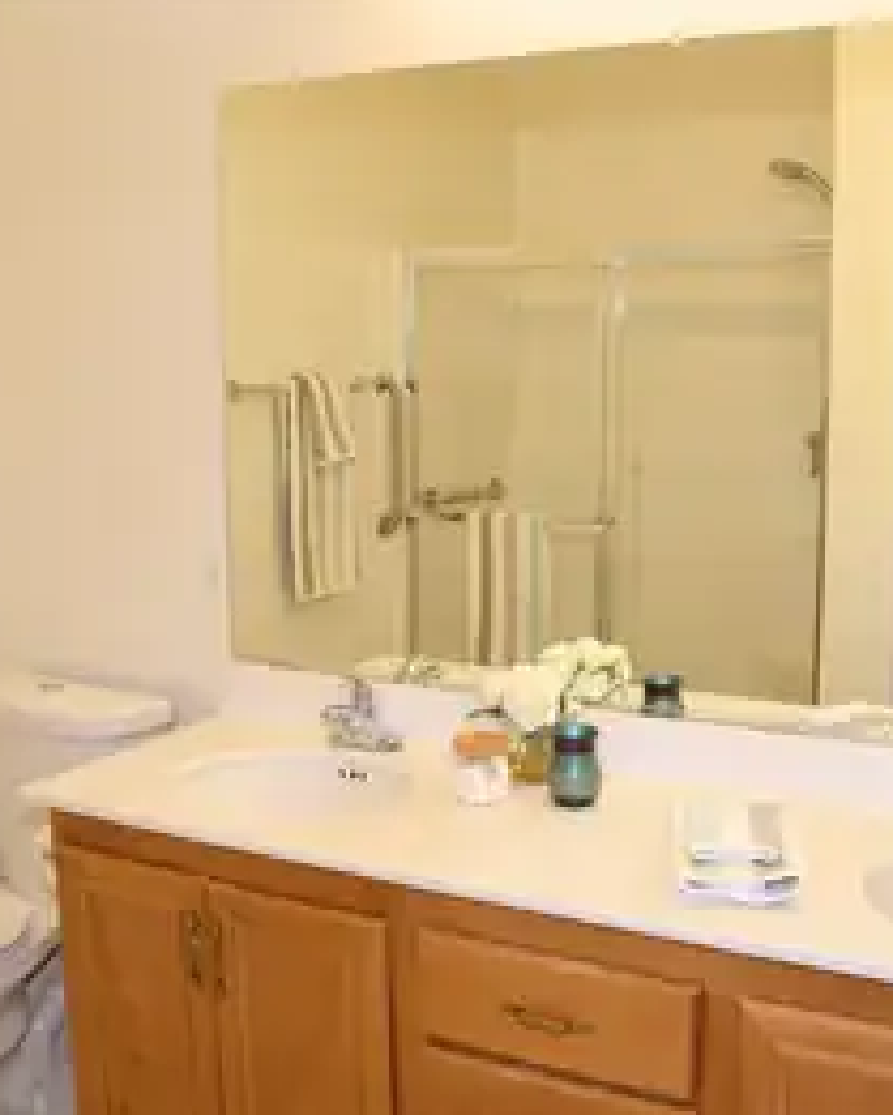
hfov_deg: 34.9
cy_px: 553
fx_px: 1420
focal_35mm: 43
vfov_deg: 42.9
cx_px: 474
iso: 200
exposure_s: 1/60
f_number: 5.6
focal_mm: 20
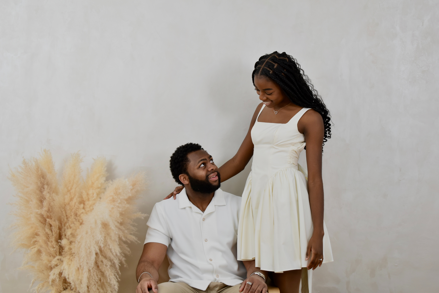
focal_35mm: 68
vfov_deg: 20.2
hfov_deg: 29.9
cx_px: 220
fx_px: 823
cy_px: 146
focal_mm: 45
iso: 400
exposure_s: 1/100
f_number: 5
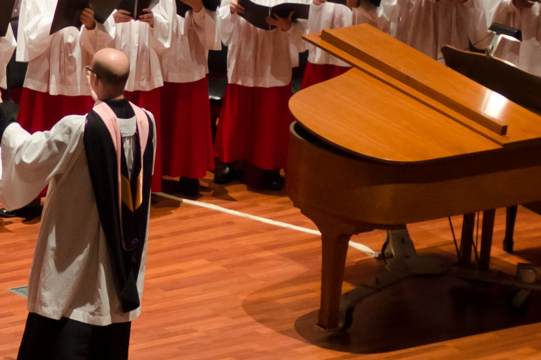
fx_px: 4627
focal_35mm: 308
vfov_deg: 4.5
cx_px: -240
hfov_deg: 6.6
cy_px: 1
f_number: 2
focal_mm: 50
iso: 800
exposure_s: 1/100
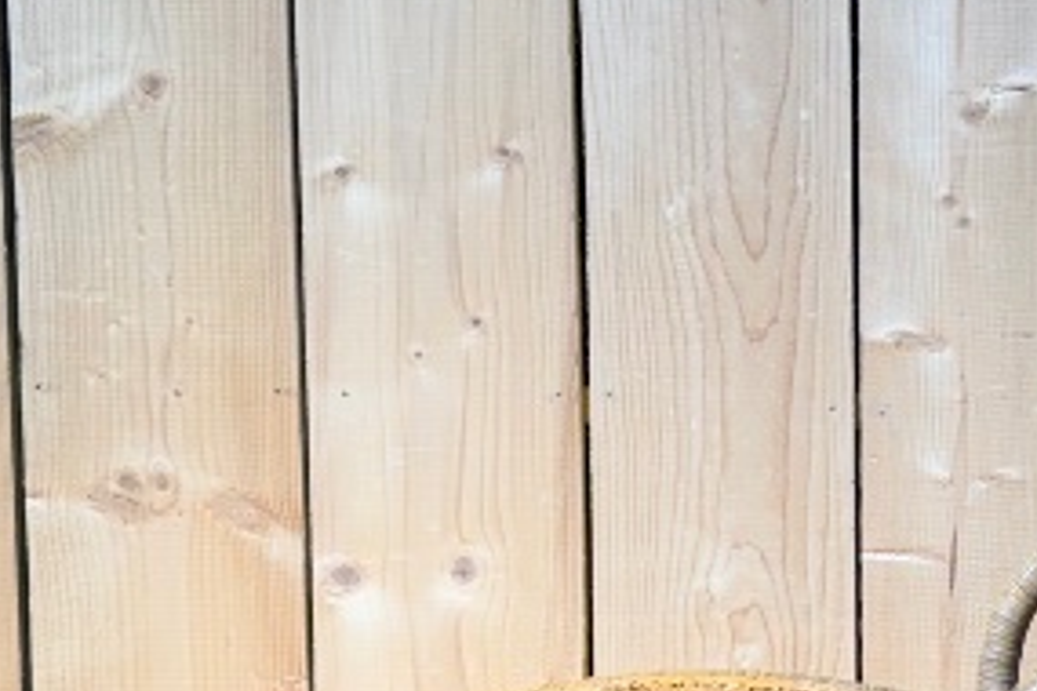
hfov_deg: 18.6
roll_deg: -0.3
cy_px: 596
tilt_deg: -5.4
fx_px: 3024
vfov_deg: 13.0
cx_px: 1172
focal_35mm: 105
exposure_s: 1/121
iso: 50
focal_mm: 6.76
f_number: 1.78
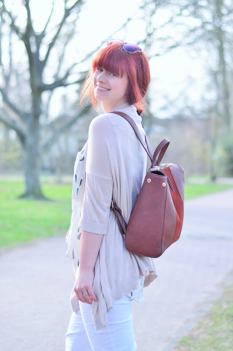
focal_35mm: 75
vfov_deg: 27.0
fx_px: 731
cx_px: 116
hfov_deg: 18.1
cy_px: 176
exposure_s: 1/800
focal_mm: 50
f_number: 2.2
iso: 200
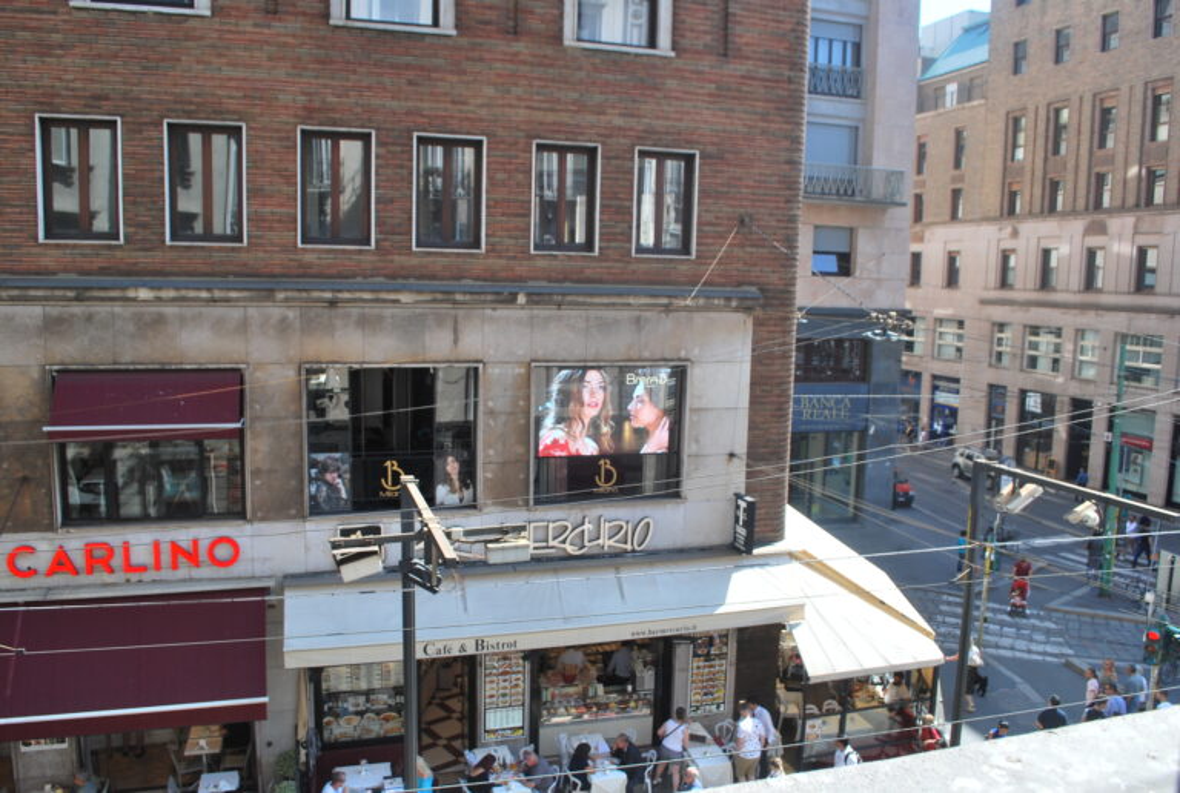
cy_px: 396
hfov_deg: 67.3
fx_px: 887
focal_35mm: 27
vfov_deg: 48.2
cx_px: 590
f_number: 6.3
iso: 100
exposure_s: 1/160
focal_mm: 18
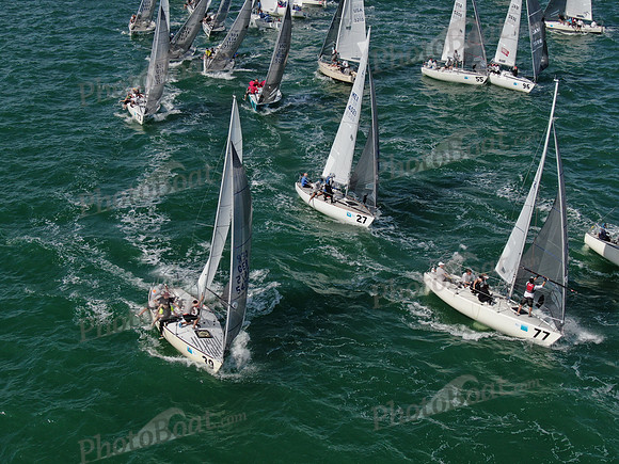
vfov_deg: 30.3
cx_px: 310
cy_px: 232
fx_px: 858
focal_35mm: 48
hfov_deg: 39.7
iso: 100
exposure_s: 1/1250
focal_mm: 8.6
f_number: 3.8
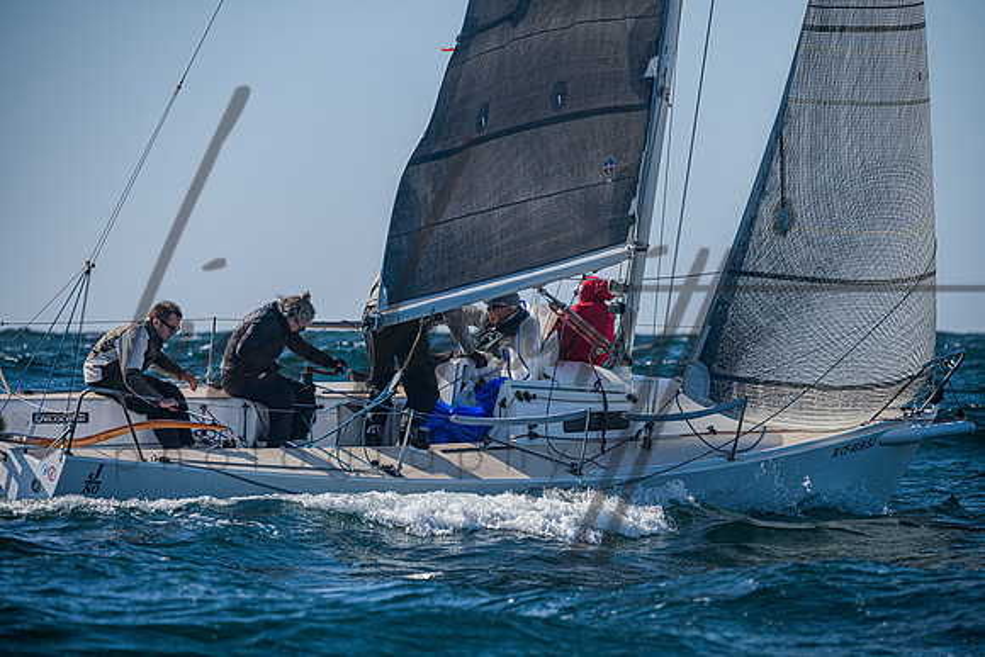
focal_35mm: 271
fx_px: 7405
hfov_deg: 7.6
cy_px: 328
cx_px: 492
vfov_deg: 5.1
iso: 320
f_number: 6.3
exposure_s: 1/4000
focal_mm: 260
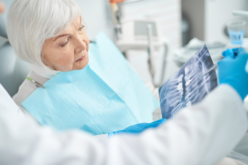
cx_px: 124
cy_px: 82
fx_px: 345
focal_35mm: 50
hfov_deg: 39.6
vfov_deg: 27.0
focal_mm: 50
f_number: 1.8
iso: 100
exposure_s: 1/200
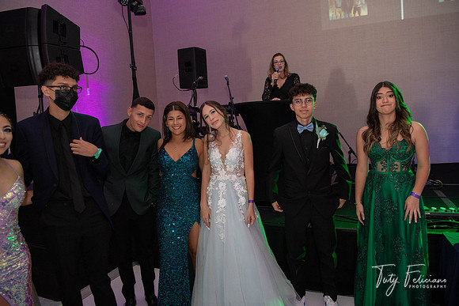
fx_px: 306
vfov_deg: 53.2
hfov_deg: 73.7
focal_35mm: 24
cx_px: 230
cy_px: 153
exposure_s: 1/60
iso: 800
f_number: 5
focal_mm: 24
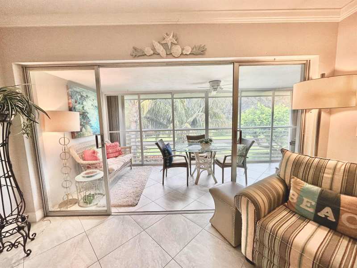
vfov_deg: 85.7
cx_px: 178
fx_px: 144
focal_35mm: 14
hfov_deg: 102.1
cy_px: 134
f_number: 2.2
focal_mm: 2.22
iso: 125
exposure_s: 1/120
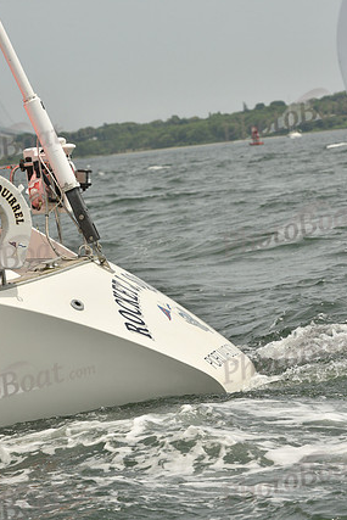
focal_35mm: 231
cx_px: 159
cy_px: 307
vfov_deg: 8.9
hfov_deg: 6.0
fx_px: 3337
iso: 400
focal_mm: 170
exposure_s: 1/1000
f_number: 14
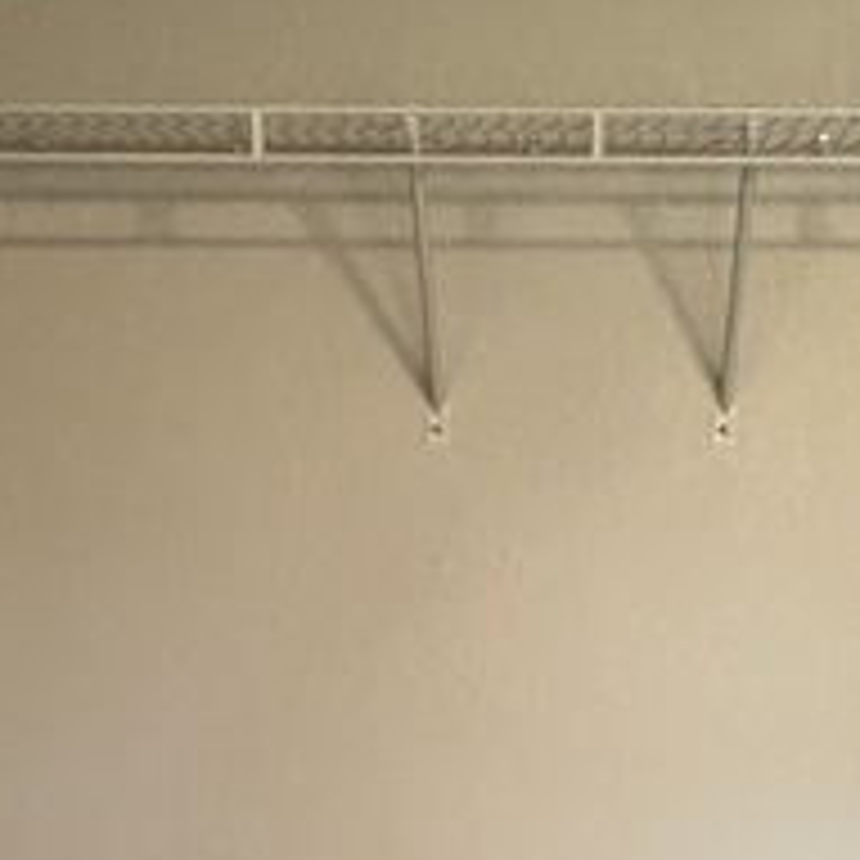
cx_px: 581
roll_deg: +0.2
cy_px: 729
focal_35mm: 70
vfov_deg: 24.1
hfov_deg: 24.5
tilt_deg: -11.6
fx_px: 1968
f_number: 2.2
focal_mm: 2.22
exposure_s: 1/60
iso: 500
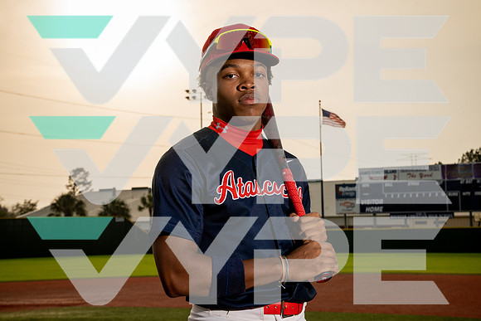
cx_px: 240
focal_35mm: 67
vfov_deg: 20.3
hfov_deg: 30.1
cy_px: 160
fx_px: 895
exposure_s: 1/250
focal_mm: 67
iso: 250
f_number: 11
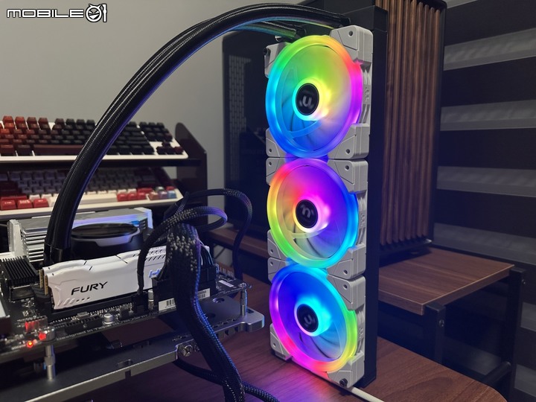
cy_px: 201
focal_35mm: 24
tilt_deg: -8.1
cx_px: 268
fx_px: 372
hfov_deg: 71.6
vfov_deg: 56.8
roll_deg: -1.1
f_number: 1.78
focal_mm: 6.86
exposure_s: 1/121
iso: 100
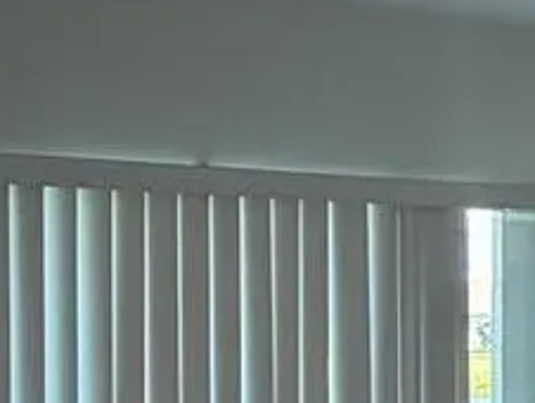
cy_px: 351
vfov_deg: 14.8
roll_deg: -0.1
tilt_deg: -1.0
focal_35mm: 99
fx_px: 1532
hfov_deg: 13.4
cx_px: 1352
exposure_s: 1/120
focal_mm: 2.22
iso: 250
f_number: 2.2
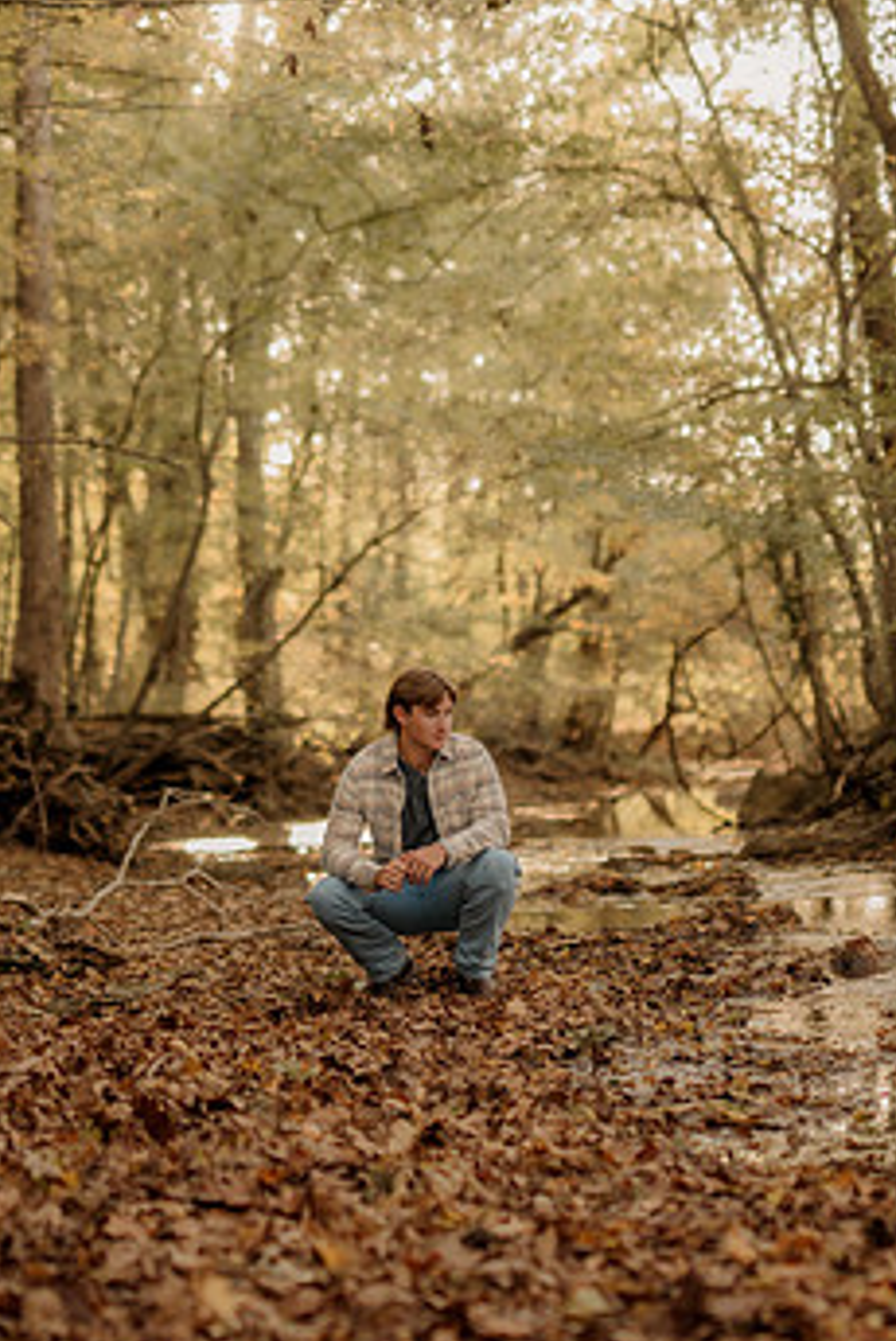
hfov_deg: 14.0
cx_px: 413
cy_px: 499
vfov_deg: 20.8
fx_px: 3651
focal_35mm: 98
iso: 200
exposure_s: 1/250
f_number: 1.4
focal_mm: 50
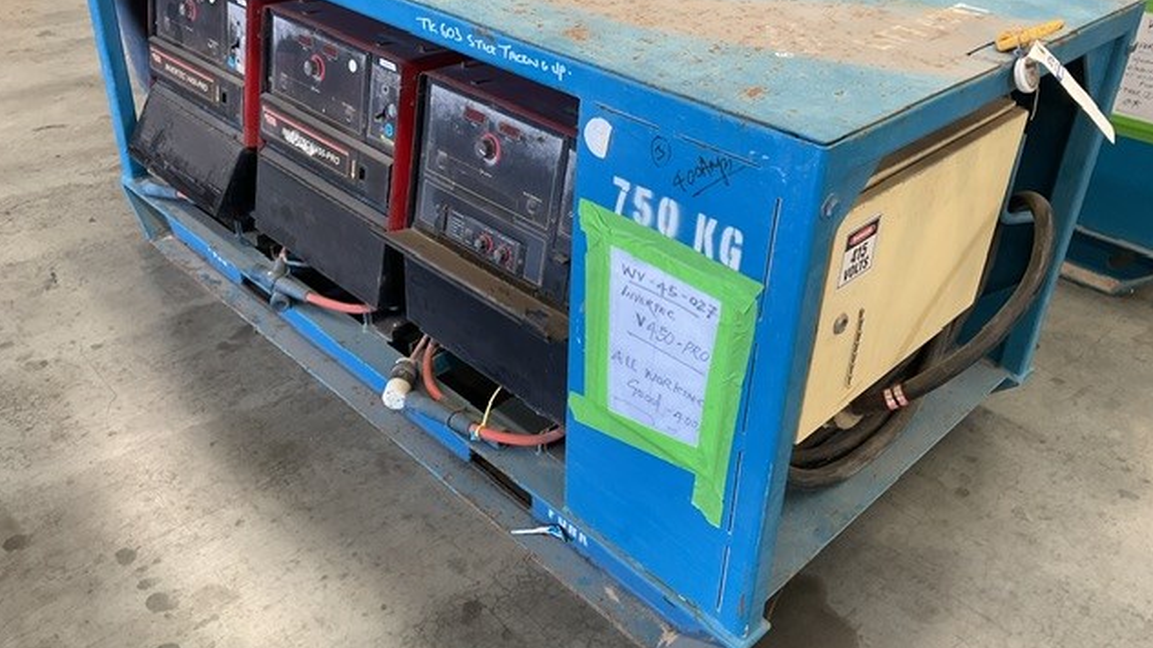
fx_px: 978
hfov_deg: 61.0
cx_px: 573
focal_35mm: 32
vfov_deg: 36.5
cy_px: 256
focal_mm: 3
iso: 40
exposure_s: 1/50
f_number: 1.8
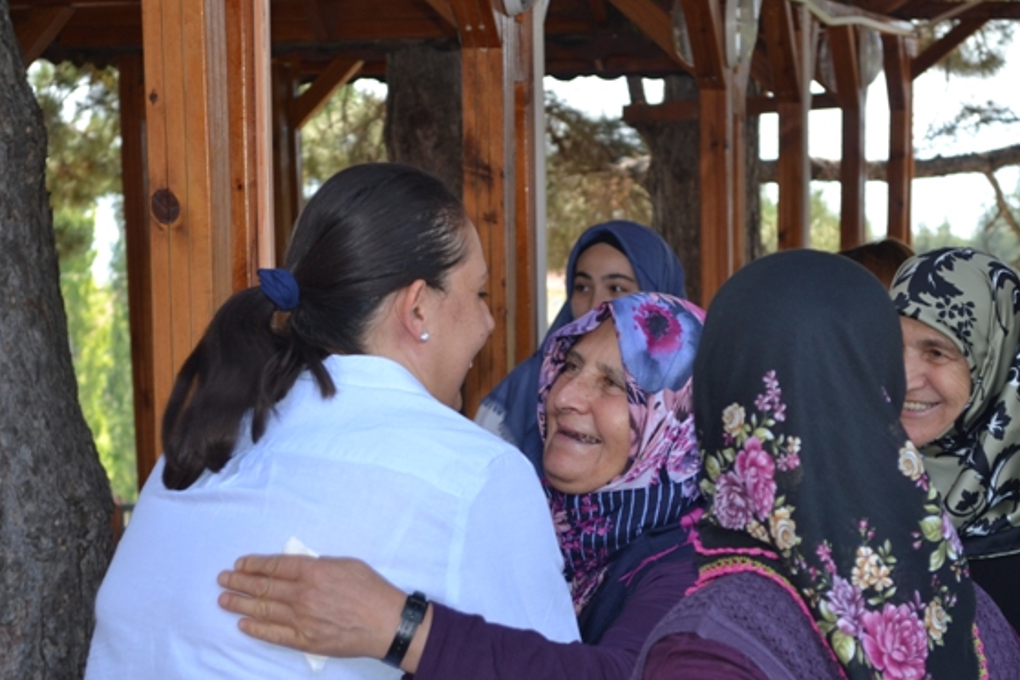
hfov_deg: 23.6
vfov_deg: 15.9
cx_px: 556
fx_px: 2436
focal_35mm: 86
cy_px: 379
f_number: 5.6
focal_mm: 50
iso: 180
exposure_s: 1/125
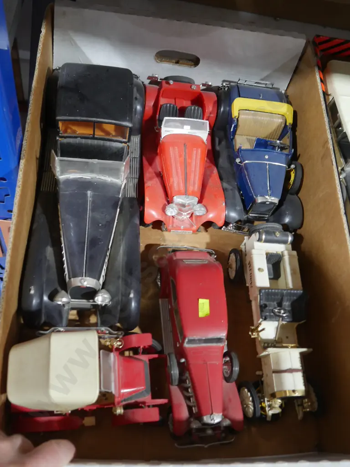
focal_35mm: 38
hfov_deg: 37.7
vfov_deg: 49.0
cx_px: 175
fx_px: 512
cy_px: 234
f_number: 4.1
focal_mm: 19
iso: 1250
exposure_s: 1/60
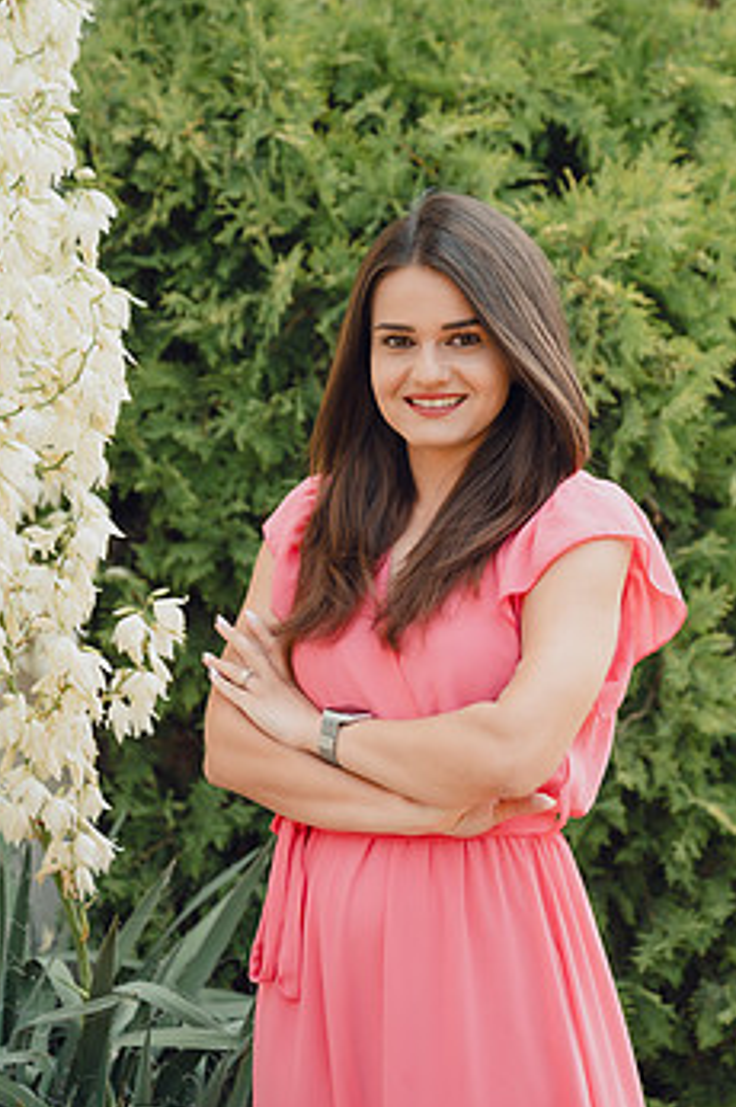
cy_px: 582
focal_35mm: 91
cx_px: 456
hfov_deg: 15.0
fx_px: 2796
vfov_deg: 22.4
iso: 125
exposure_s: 1/500
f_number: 3.2
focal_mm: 70
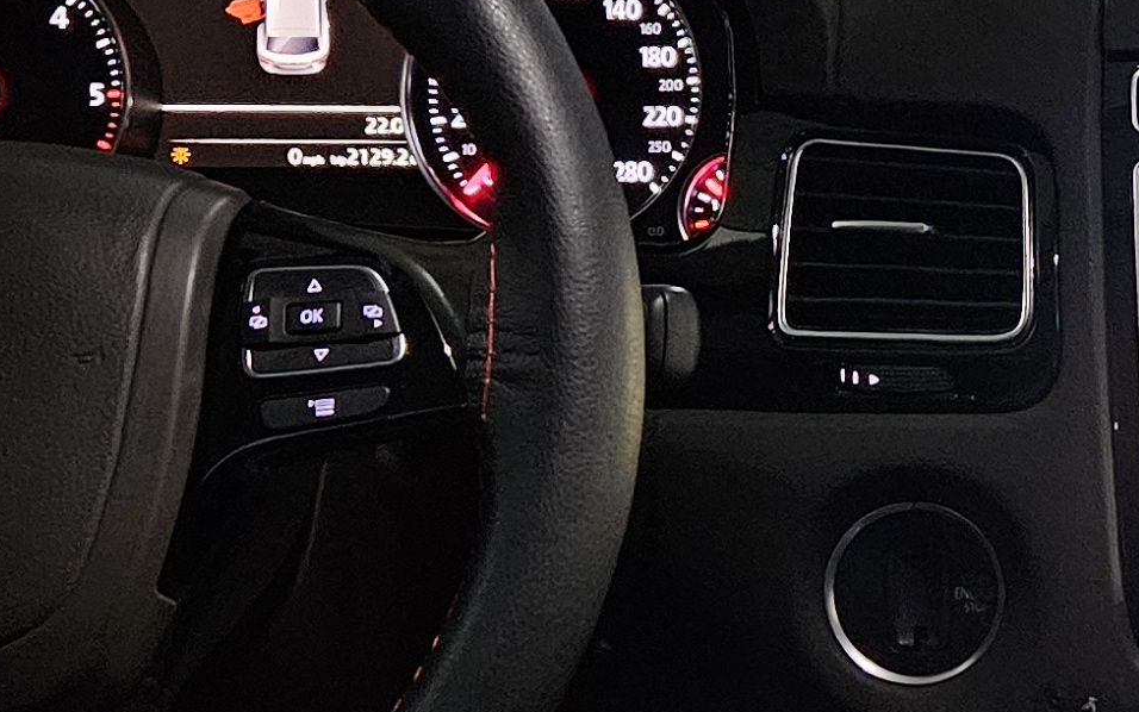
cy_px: 458
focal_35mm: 102
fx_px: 3167
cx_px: 1378
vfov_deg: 12.8
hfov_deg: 19.2
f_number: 1.8
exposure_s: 1/24
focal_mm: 5.4
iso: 800
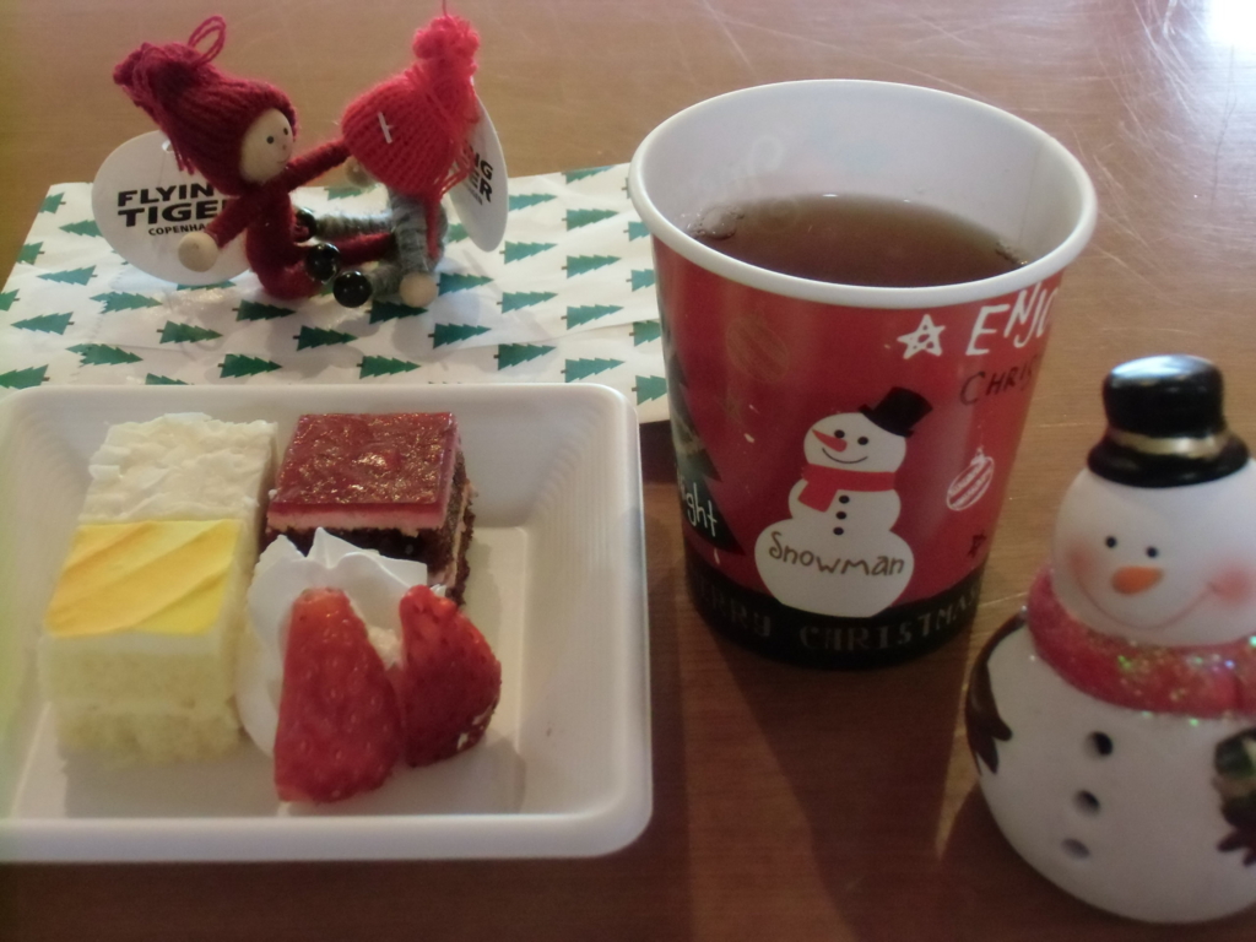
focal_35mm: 57
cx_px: 628
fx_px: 2068
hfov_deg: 33.8
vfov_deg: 25.7
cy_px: 471
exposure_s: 1/30
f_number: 4.5
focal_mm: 10.11
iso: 800
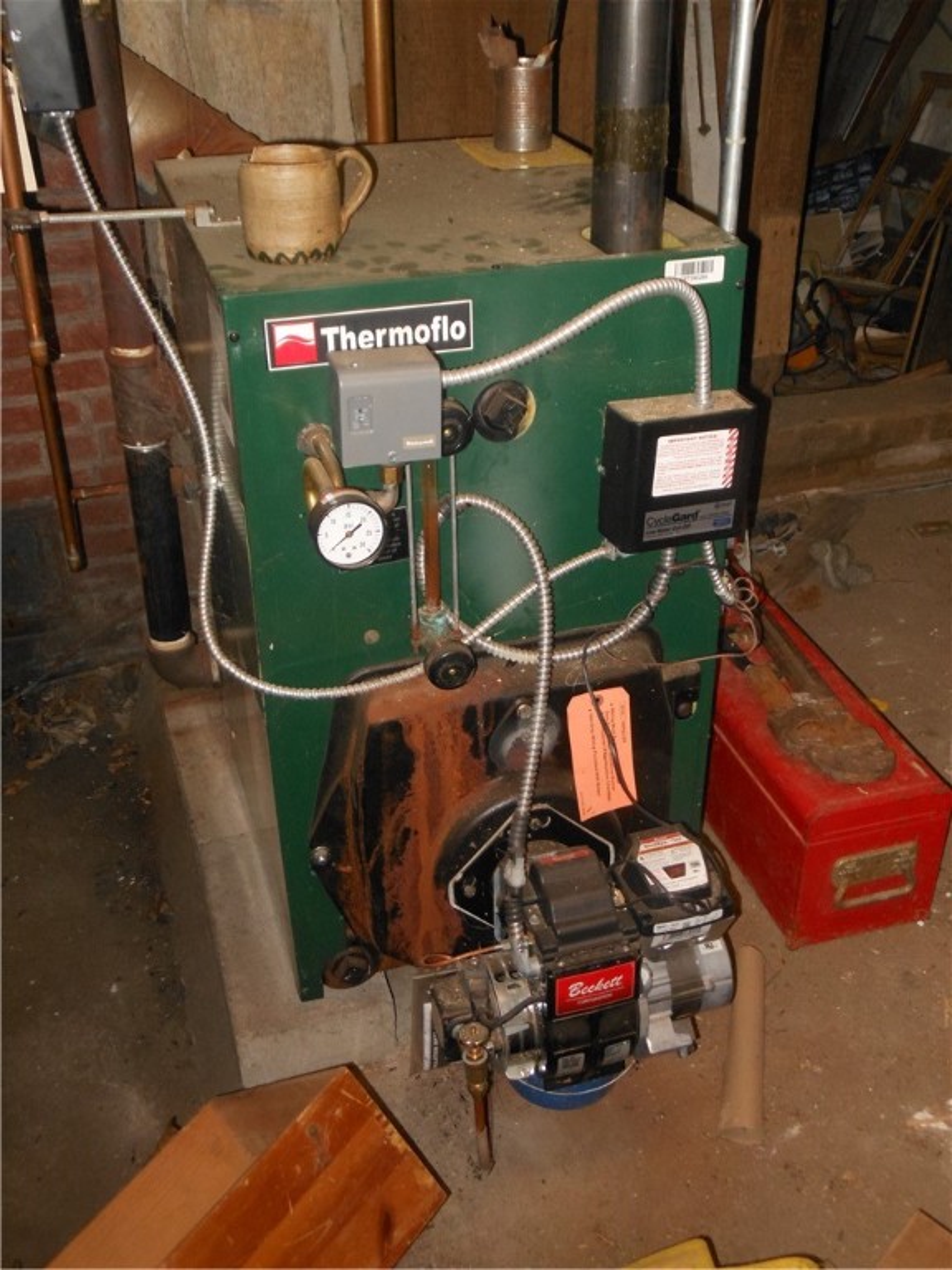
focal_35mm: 38
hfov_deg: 37.7
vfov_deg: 49.0
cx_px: 476
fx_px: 1393
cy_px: 635
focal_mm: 6.8
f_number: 3.6
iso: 320
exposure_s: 1/30
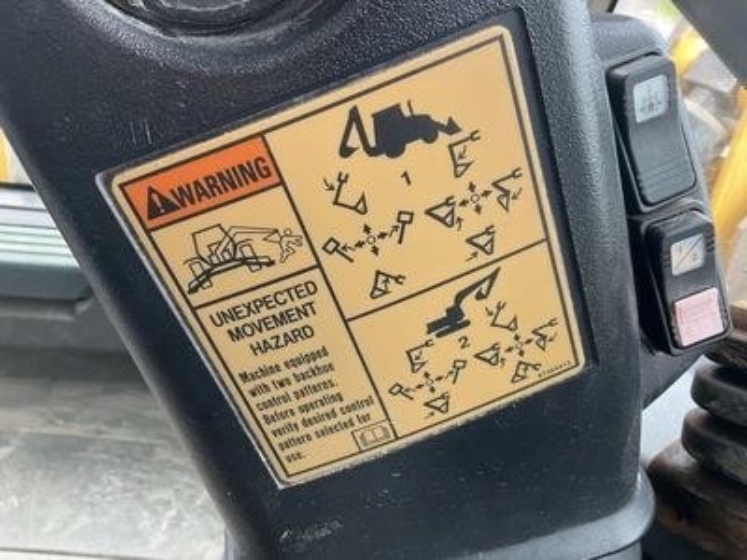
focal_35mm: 29
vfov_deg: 48.2
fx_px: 626
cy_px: 280
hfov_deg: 61.7
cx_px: 374
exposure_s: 1/63
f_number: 1.8
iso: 64
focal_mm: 3
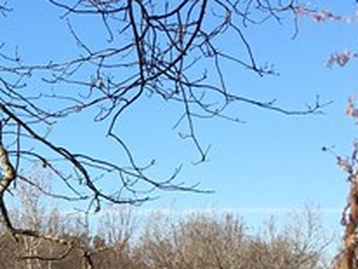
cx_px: -332
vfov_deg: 10.3
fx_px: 1491
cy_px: 238
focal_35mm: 144
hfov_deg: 12.3
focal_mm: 4.15
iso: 25
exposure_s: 1/1068
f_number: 2.2
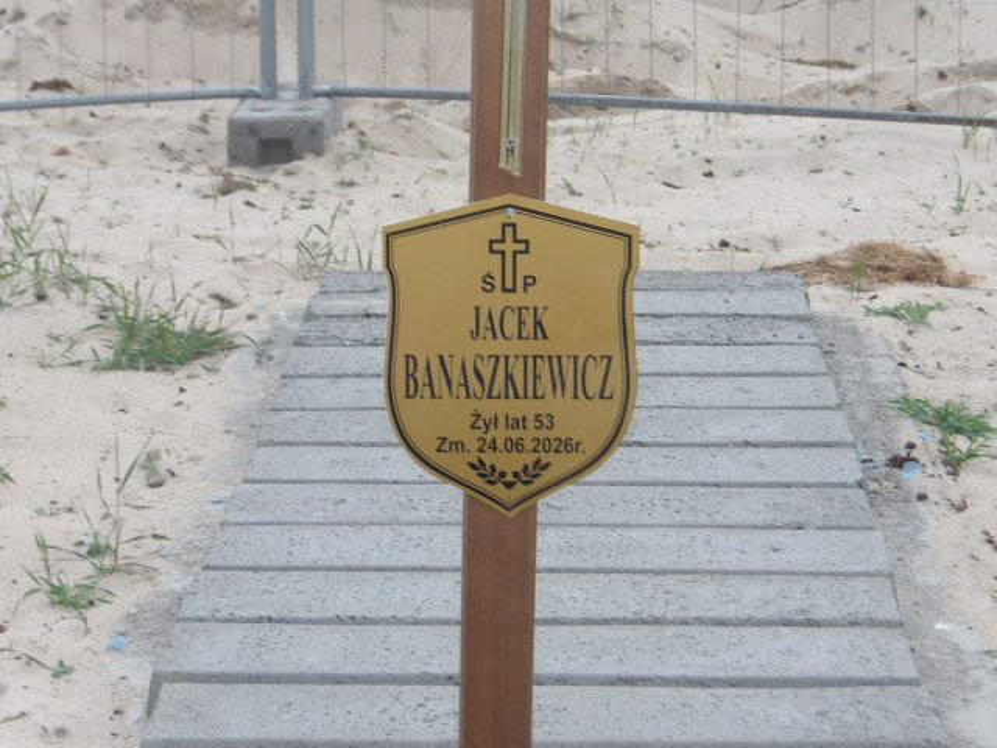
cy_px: 374
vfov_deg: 13.7
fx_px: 3111
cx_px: 498
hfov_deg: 18.2
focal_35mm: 108
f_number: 6.6
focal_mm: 19.6
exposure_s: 1/46
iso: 200
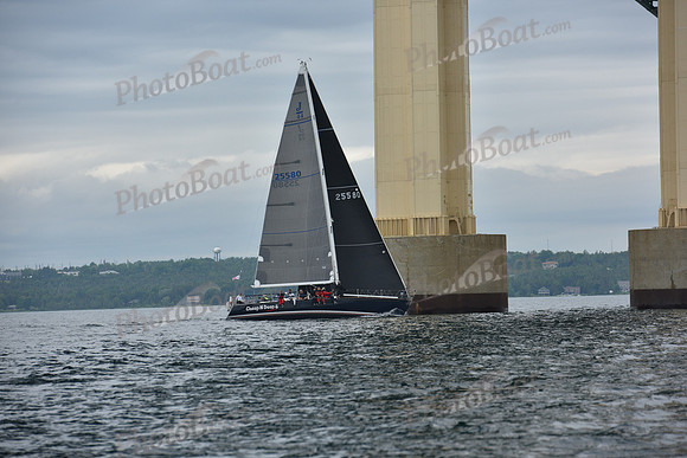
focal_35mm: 190
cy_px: 229
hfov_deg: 10.8
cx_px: 344
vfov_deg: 7.2
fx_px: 3627
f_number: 7.1
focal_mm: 190
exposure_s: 1/800
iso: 250
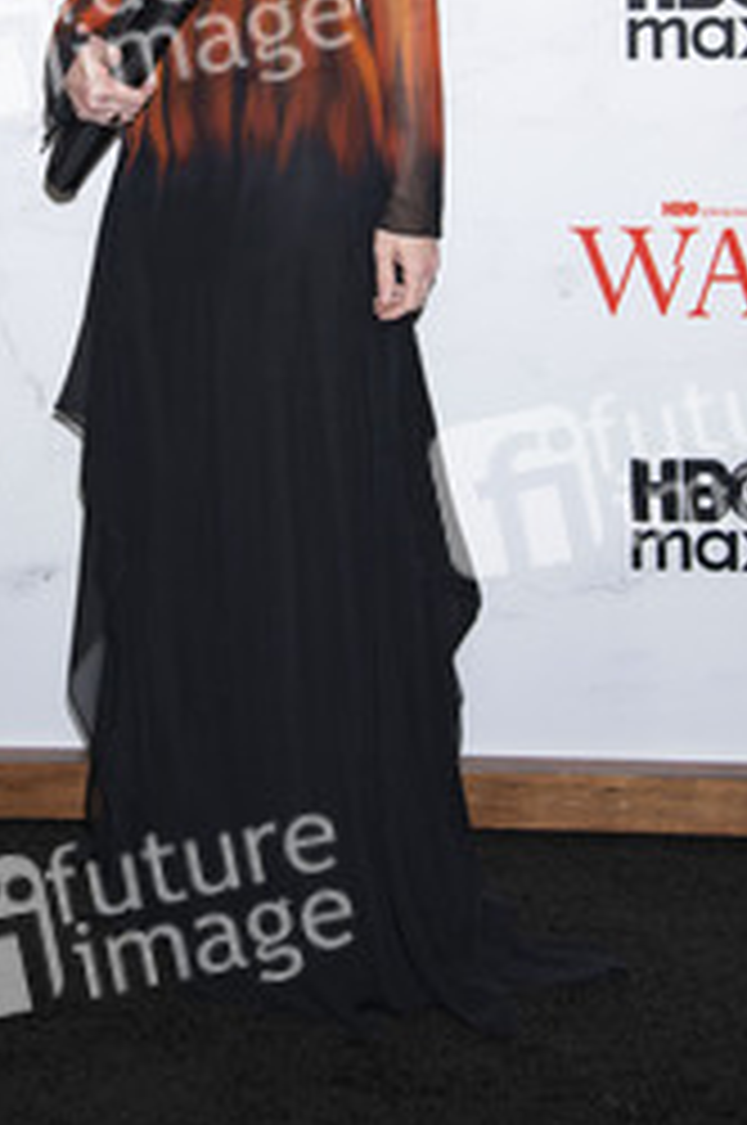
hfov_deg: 21.1
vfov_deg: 30.8
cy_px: 248
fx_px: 1997
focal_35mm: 64
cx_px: 252
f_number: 5
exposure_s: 1/200
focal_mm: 40
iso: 640
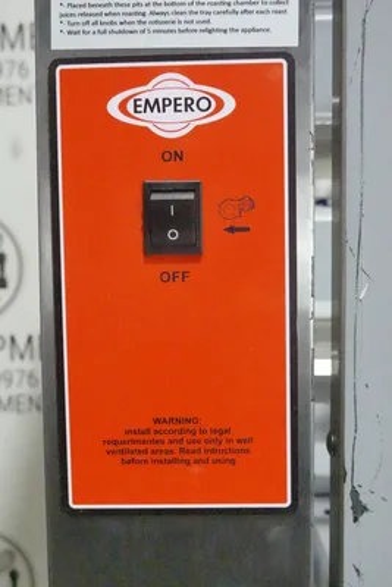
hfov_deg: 35.1
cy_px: 294
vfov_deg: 50.7
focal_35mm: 38
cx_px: 196
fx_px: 620
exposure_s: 1/500
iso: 12800
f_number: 4.5
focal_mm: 14.12
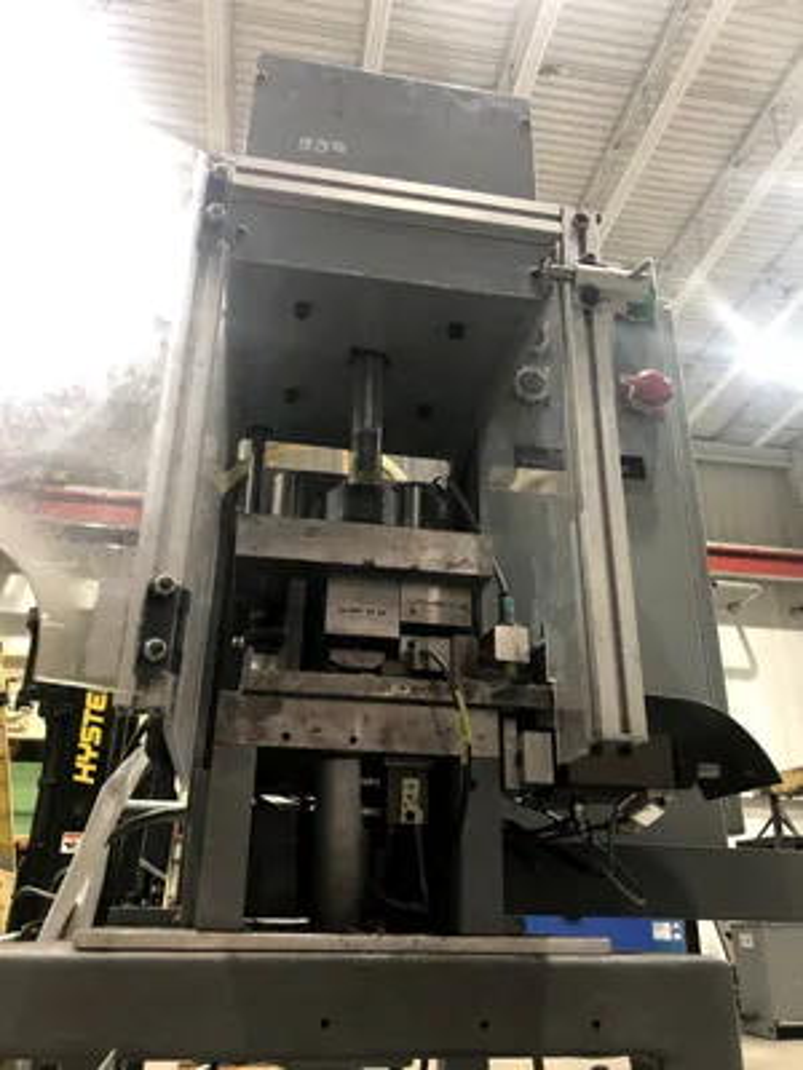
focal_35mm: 28
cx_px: 402
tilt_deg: +23.6
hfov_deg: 49.7
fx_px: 866
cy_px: 535
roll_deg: -1.6
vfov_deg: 63.4
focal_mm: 4
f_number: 1.8
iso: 40
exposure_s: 1/17
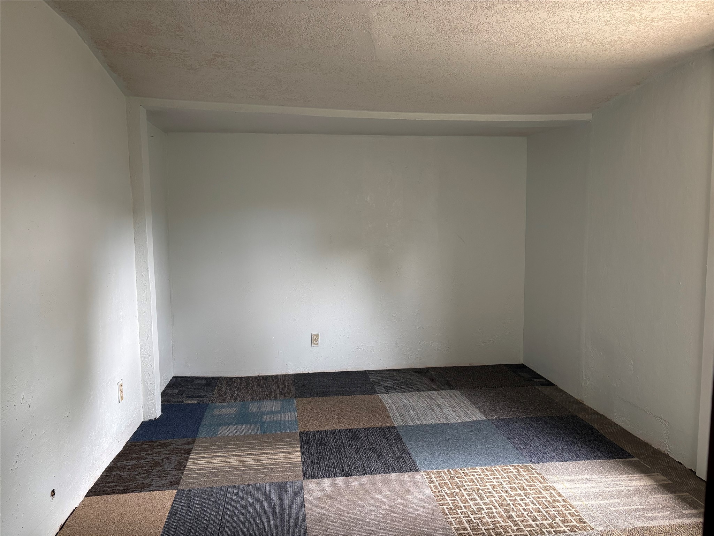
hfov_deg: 67.3
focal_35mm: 26
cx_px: 357
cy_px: 268
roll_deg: +0.5
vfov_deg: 53.1
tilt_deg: -6.7
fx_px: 536
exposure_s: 1/60
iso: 160
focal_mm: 5.96
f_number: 1.6
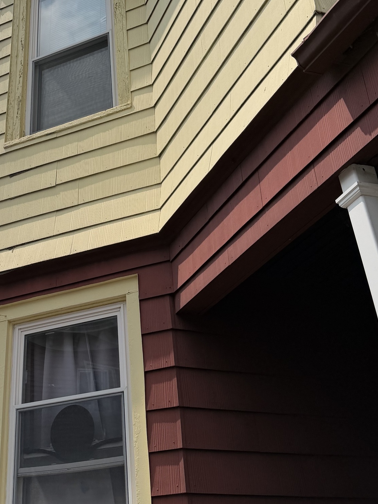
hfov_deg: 31.1
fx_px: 670
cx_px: 105
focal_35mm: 46
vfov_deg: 40.1
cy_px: 127
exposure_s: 1/14286
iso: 80
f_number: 1.78
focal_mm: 6.76
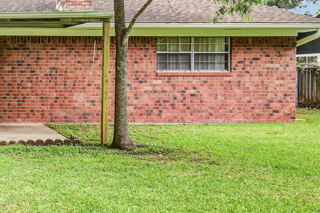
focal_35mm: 50
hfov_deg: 33.2
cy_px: 82
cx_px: -51
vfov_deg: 26.8
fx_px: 447
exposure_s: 1/100
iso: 100
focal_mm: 13
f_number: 7.1
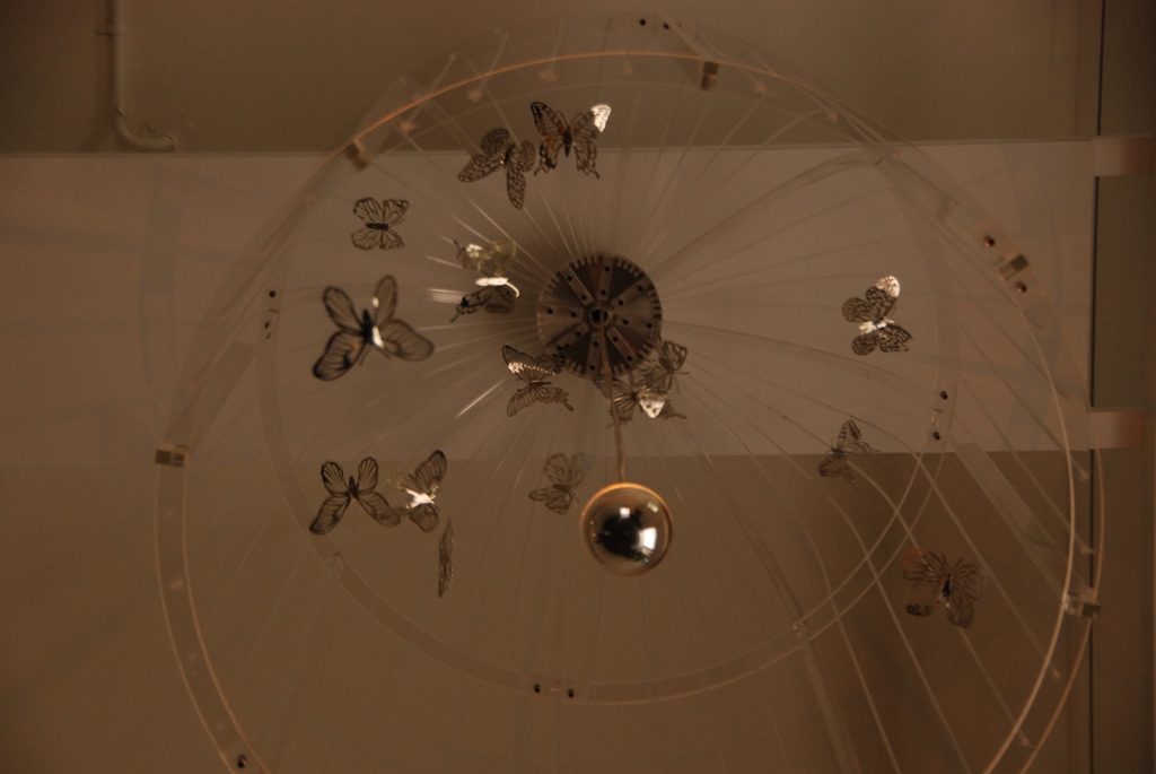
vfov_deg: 15.7
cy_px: 387
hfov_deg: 23.4
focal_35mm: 87
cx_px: 578
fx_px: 2796
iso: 500
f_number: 5
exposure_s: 1/10
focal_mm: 58
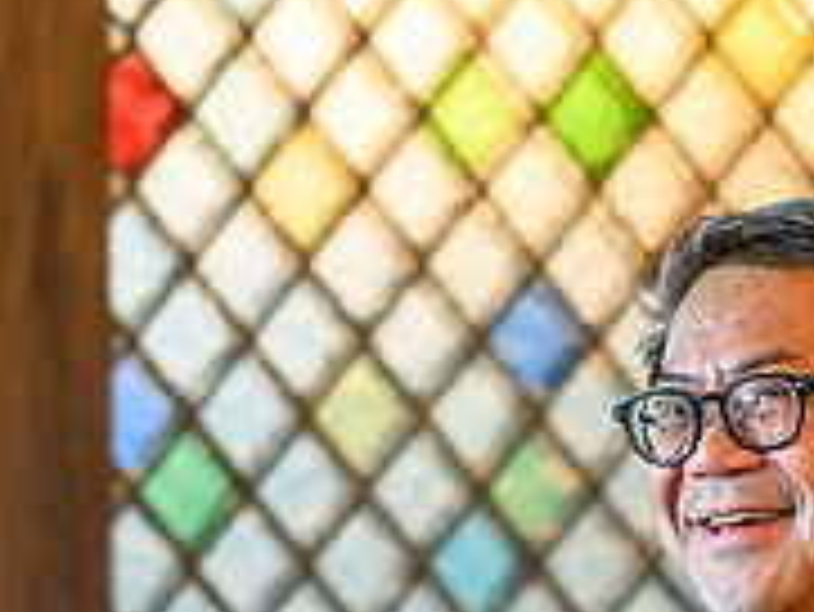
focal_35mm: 401
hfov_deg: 4.9
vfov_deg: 3.7
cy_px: 760
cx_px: 859
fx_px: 9436
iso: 800
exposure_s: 1/200
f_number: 1.8
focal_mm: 85
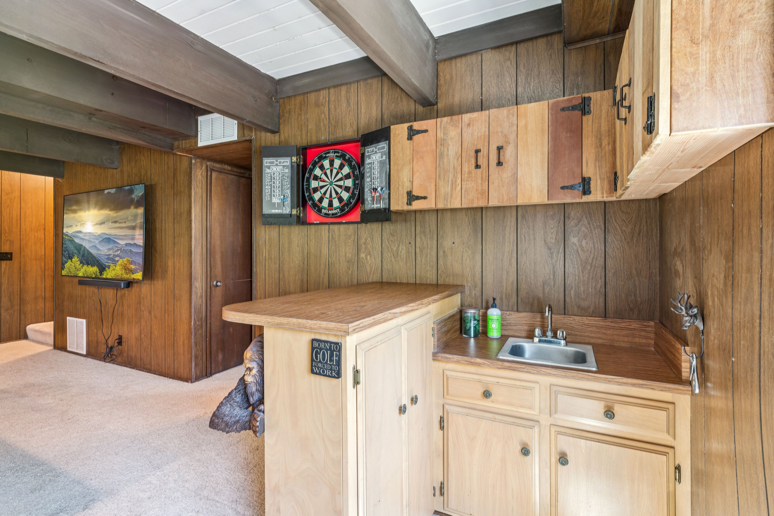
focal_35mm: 17
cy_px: 258
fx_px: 363
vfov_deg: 70.8
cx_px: 387
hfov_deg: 93.6
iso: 100
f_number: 13
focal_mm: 16.9
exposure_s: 4
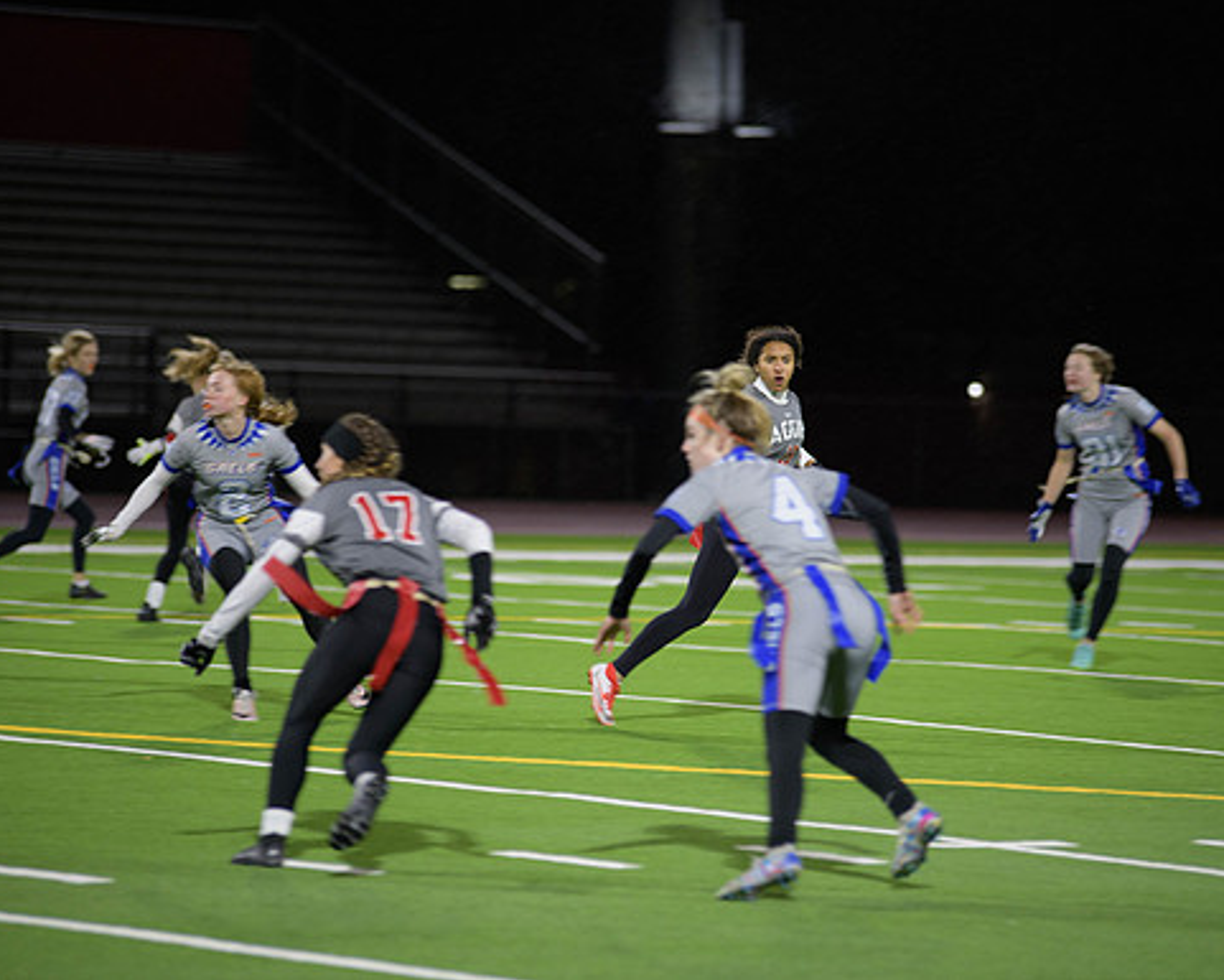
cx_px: 664
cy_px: 490
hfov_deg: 9.8
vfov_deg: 7.8
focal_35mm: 198
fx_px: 7174
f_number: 2.8
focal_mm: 175
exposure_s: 1/200
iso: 1000
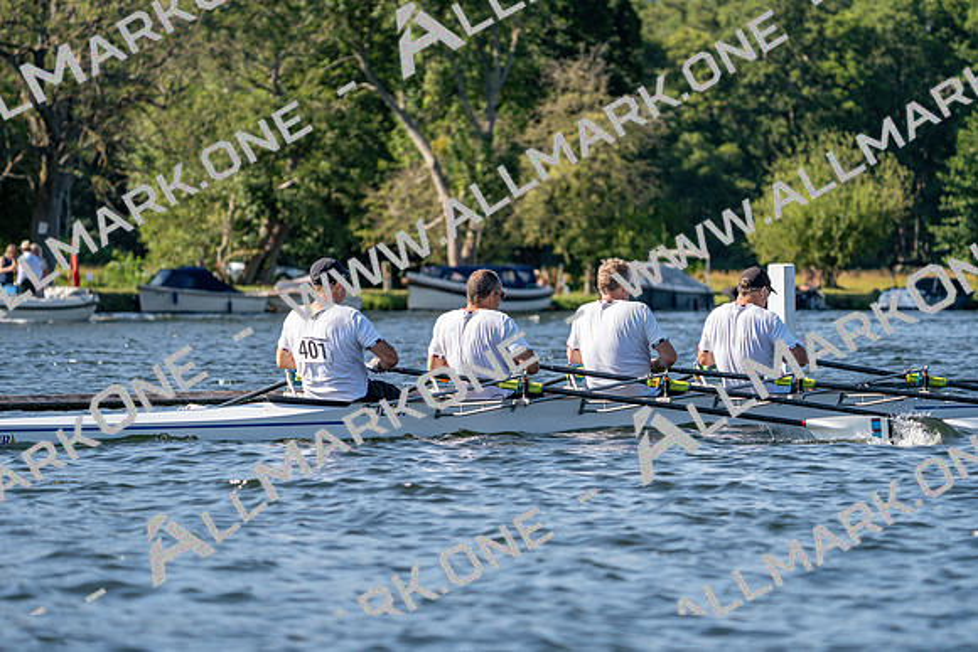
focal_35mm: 214
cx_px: 489
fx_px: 5815
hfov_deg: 9.6
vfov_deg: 6.4
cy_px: 326
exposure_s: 1/1600
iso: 320
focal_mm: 214
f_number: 5.6
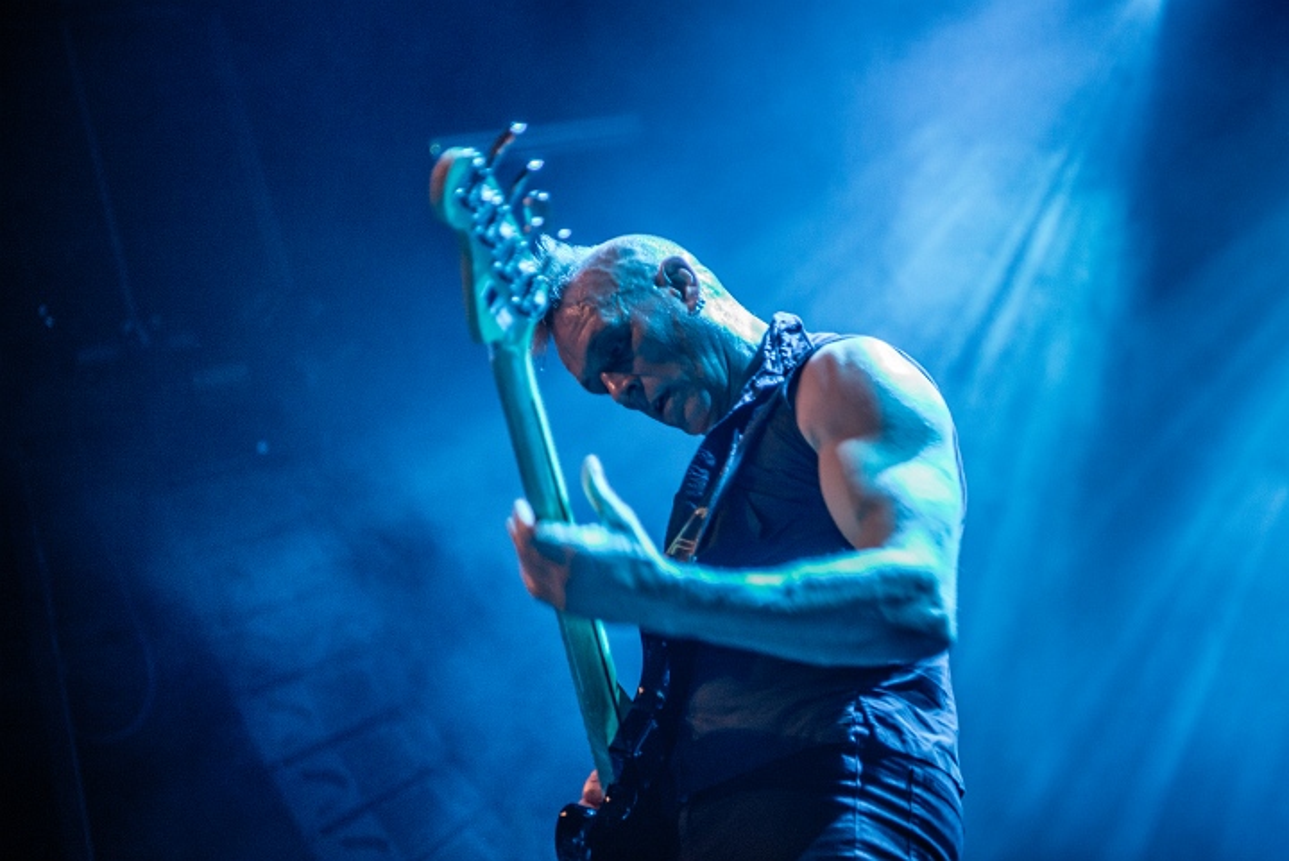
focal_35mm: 62
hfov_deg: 32.4
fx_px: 2221
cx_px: 644
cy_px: 430
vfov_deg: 21.9
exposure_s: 1/80
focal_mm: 62
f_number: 2.8
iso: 2500
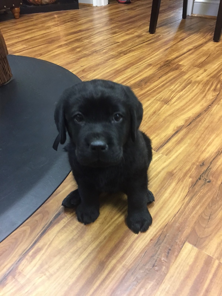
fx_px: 248
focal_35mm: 29
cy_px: 148
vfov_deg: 61.7
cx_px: 111
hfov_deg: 48.2
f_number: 2.2
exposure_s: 1/30
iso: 200
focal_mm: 4.15
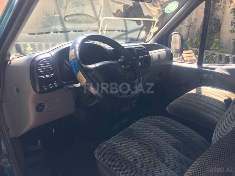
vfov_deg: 48.2
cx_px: 118
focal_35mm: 29
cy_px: 88
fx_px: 197
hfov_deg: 61.7
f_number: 2.2
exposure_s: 1/138
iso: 25
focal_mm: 4.15
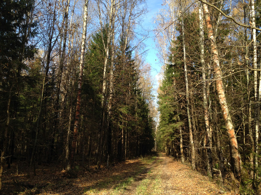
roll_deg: -0.7
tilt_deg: +12.6
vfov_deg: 42.9
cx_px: 130
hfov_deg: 55.4
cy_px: 98
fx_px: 249
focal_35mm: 33
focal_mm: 4.12
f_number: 2.4
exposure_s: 1/521
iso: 50
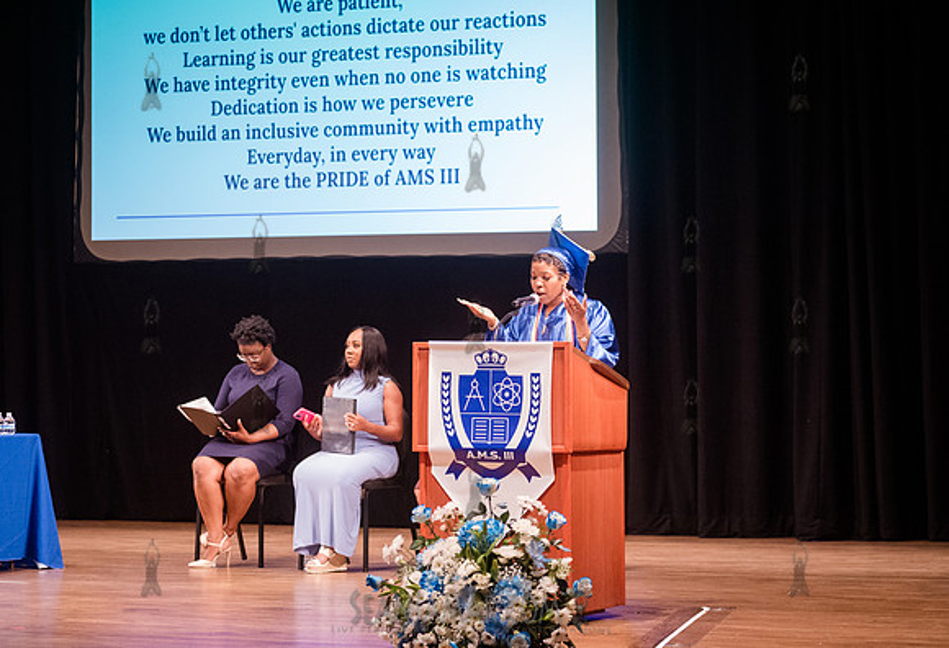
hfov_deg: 14.7
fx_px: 3680
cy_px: 339
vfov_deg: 10.1
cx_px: 512
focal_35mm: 139
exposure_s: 1/200
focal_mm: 125
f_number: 4
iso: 5000
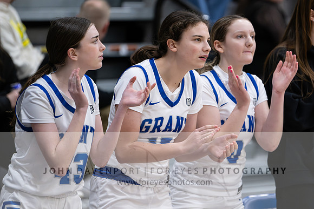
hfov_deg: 7.7
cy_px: 69
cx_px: 210
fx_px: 2339
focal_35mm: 268
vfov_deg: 5.1
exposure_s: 1/1000
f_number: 2.8
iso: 8000
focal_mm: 200
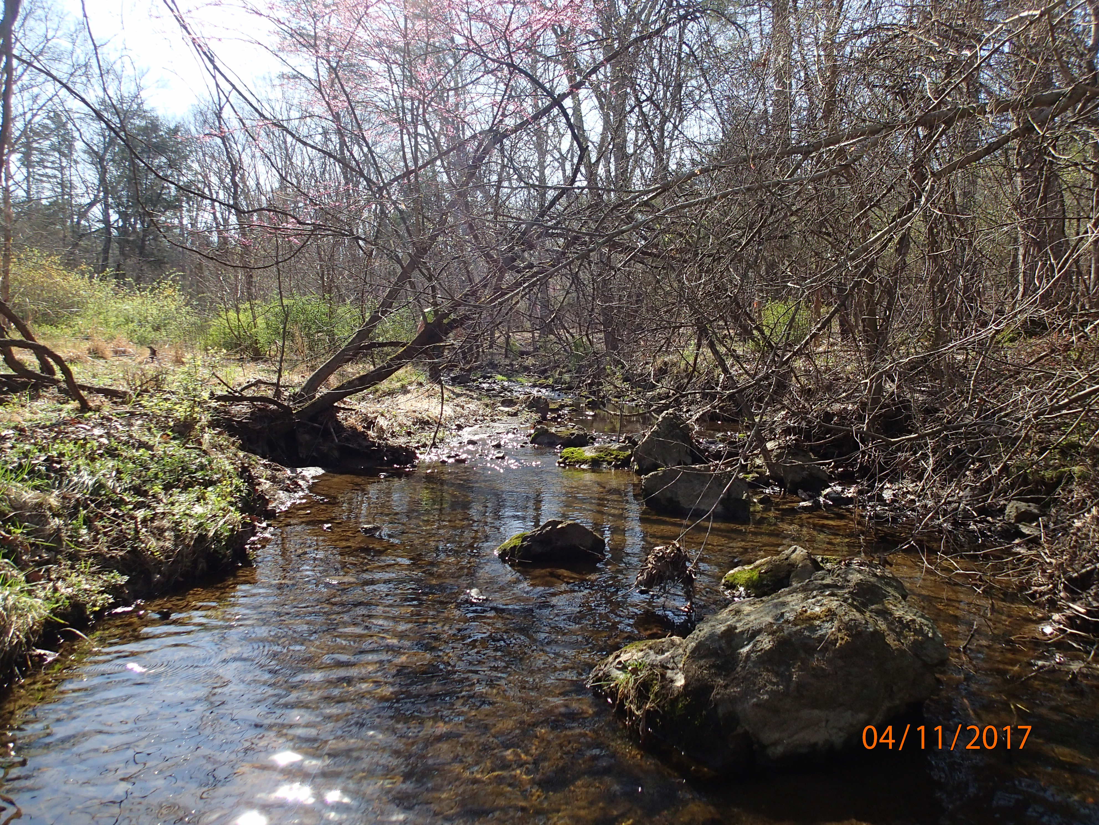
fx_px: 794
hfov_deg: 69.4
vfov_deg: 54.9
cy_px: 412
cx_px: 550
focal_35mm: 25
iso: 200
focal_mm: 4.5
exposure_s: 1/1000
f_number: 2.8
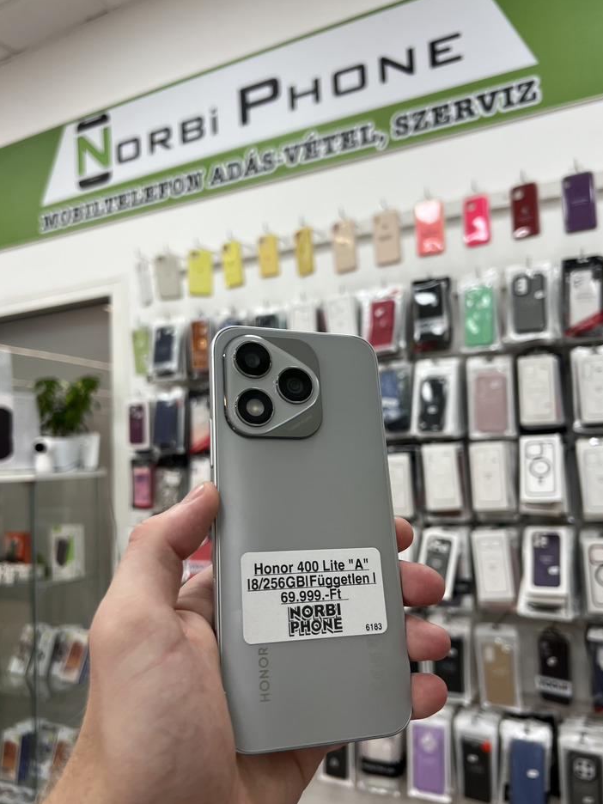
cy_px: 402
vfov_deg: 63.4
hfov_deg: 49.7
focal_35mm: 28
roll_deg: +3.3
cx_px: 308
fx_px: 650
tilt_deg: +6.2
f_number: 1.5
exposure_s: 1/117
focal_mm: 5.7
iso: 50
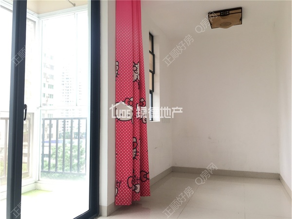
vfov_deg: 48.2
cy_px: 110
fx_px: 245
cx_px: 146
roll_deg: +0.4
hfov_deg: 61.7
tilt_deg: +5.5
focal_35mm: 29
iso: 32
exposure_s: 1/50
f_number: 2.2
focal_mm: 4.15
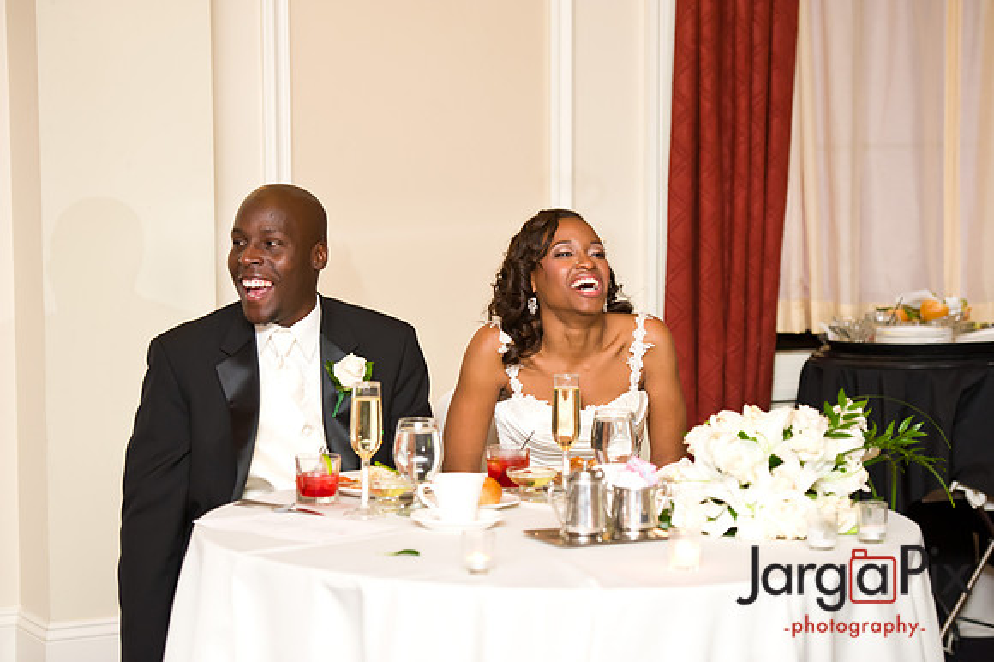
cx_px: 497
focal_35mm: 112
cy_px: 331
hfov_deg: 18.3
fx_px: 3091
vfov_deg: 12.2
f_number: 3.2
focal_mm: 112
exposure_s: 1/125
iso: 1600
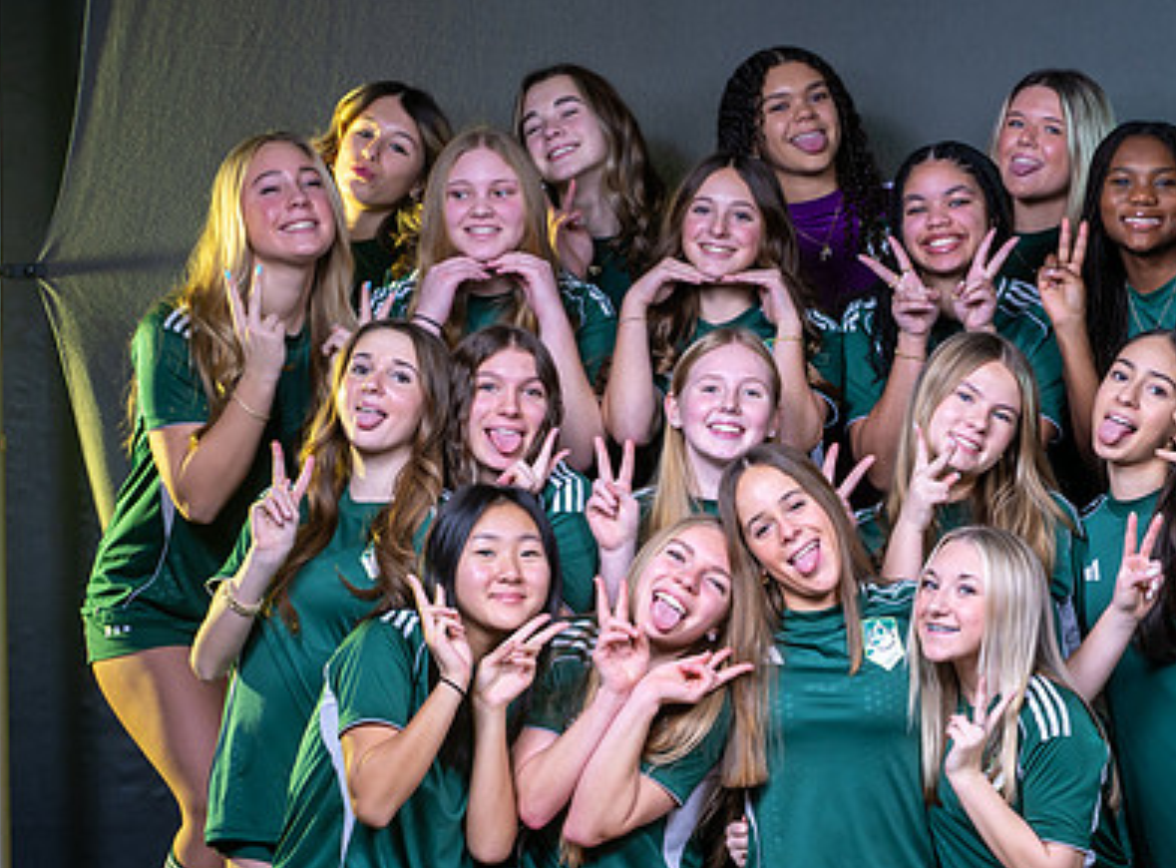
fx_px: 6012
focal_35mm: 178
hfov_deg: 11.1
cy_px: 856
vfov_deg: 8.2
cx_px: 984
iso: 100
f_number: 7.1
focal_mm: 70
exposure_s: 1/100
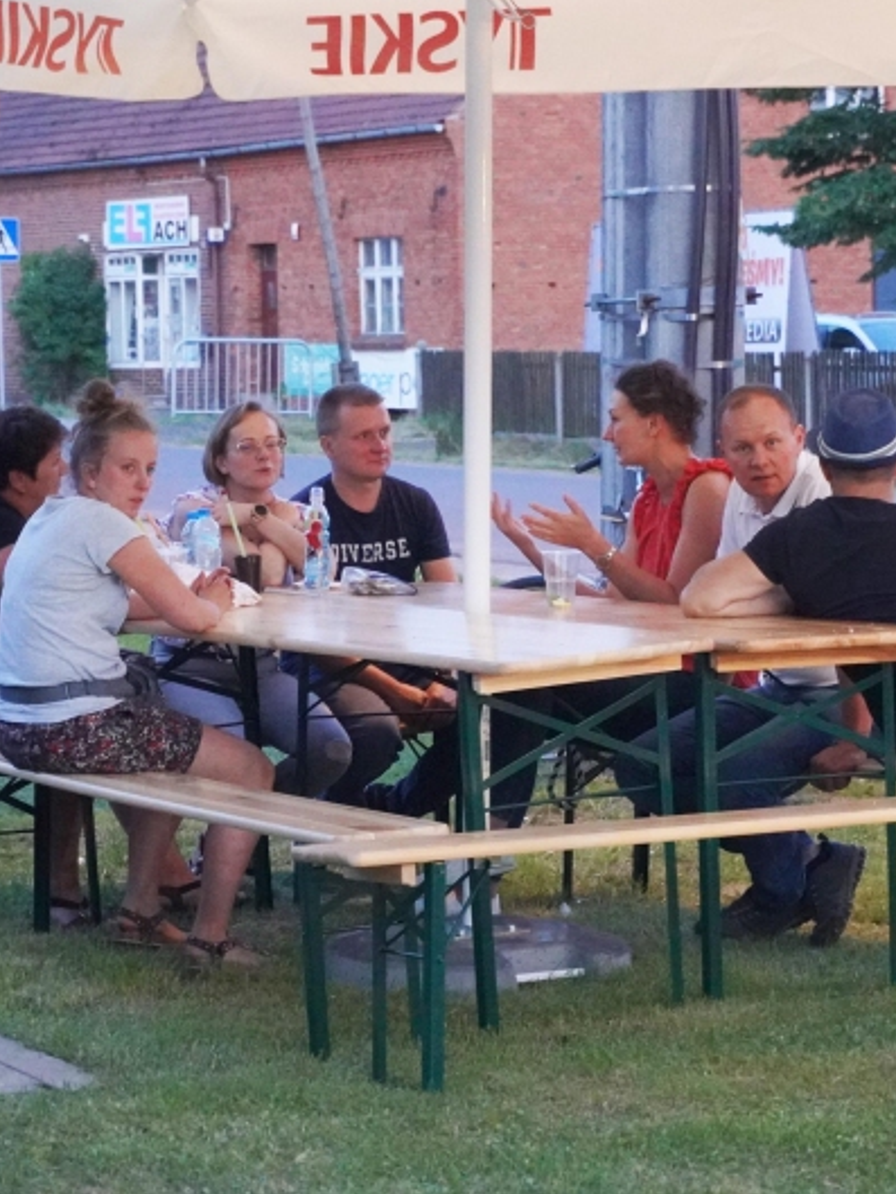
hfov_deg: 13.6
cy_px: 595
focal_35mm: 109
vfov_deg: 18.0
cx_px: 368
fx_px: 3760
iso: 6400
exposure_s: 1/50
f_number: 5.6
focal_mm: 50
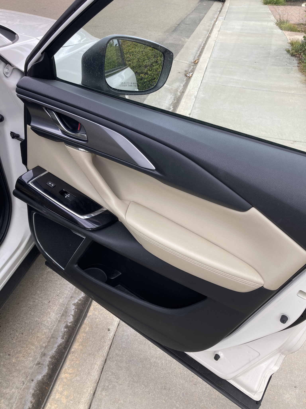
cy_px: 204
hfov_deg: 49.7
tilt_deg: -34.8
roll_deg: -6.1
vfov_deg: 63.4
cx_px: 153
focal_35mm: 28
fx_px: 330
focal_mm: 3.99
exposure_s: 1/129
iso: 20
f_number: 1.8
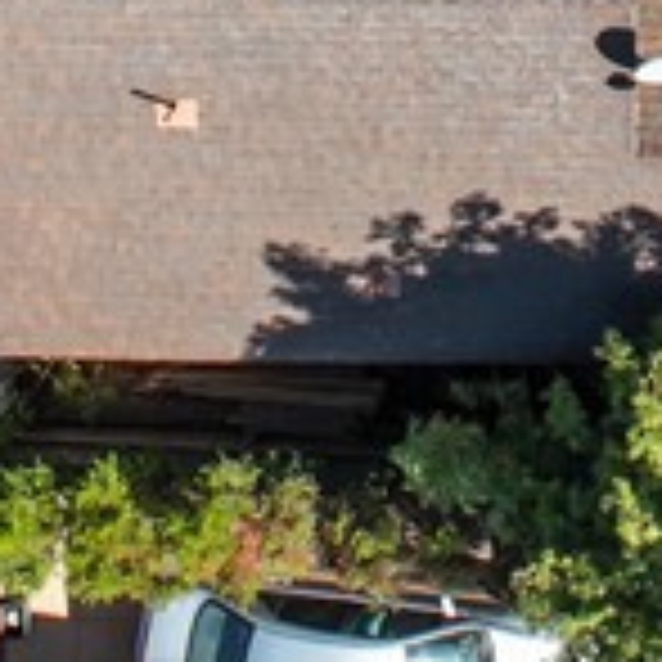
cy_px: -714
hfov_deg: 11.7
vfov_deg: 10.7
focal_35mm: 148
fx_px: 3202
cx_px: 694
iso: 100
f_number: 2.8
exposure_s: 1/1000
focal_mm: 12.29
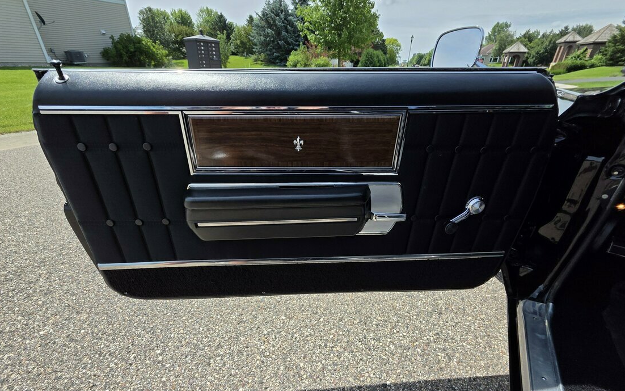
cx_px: 306
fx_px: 256
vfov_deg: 74.5
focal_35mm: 15
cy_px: 218
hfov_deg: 101.4
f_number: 1.9
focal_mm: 2.2
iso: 40
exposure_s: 1/1695
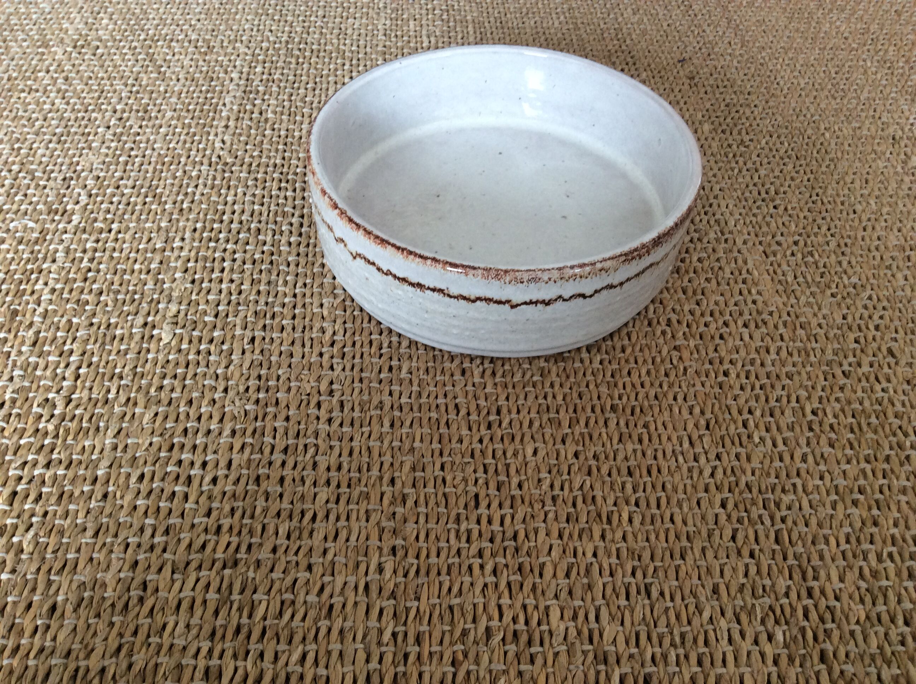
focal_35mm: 32
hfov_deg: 56.9
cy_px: 342
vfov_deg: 44.1
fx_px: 846
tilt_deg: -47.2
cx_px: 458
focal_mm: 3.3
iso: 80
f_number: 2.4
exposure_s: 1/25
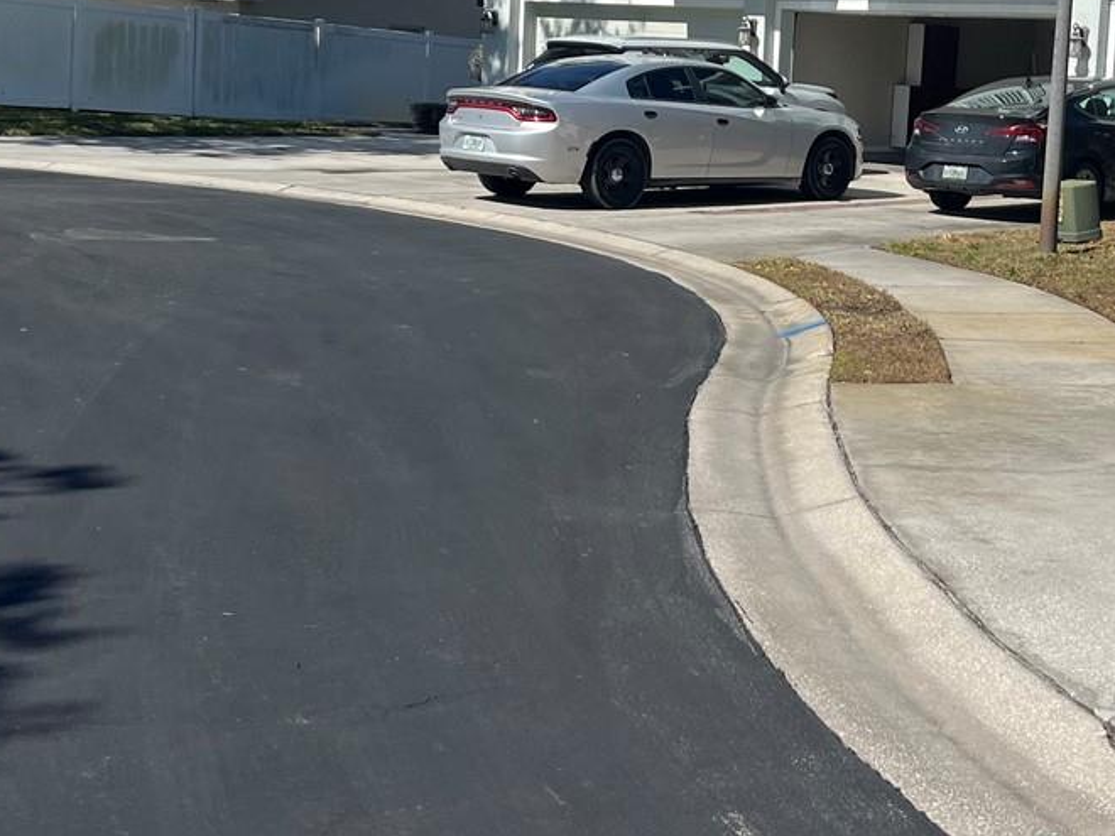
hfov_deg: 30.4
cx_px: 764
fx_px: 2029
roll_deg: -2.0
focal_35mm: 63
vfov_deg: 23.1
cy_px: 257
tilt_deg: -6.4
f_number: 1.5
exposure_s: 1/5882
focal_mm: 5.7
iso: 50
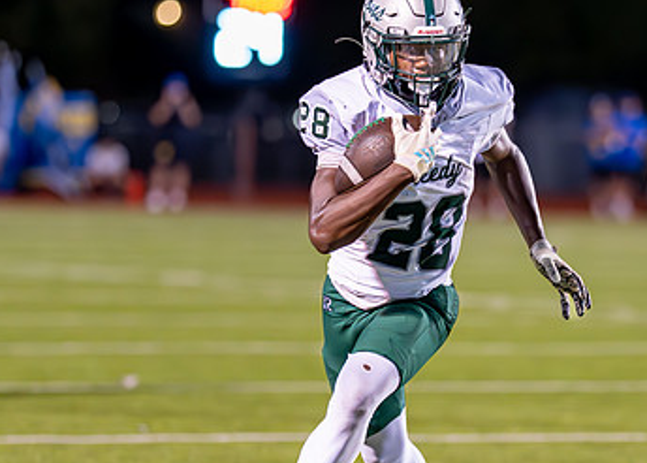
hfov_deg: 5.3
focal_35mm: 378
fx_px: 6949
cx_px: 465
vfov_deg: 3.8
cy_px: 288
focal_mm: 135
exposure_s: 1/1250
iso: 2500
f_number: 1.8
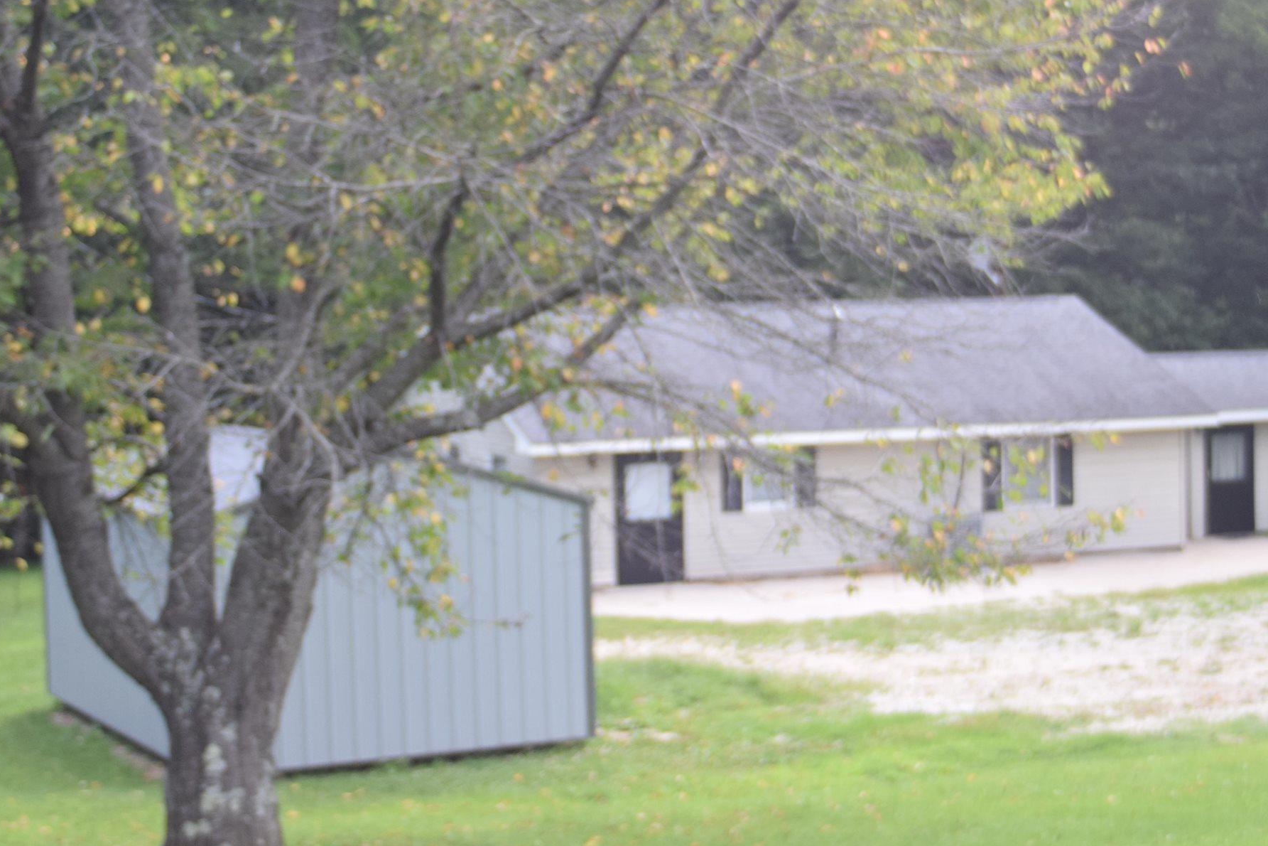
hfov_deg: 26.9
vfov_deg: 18.2
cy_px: 341
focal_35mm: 75
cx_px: 813
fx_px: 2637
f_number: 5
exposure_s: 1/200
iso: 400
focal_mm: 29
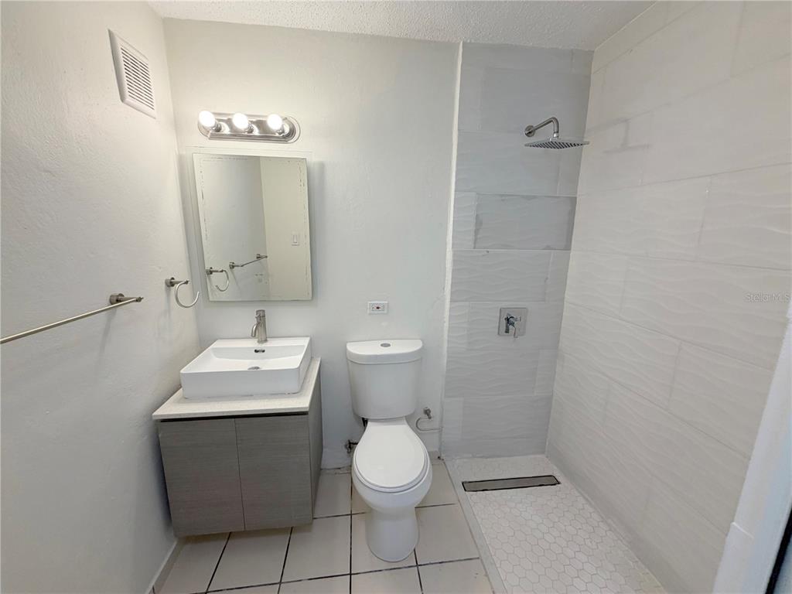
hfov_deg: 102.1
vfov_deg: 85.7
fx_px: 320
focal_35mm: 14
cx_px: 396
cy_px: 297
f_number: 2.2
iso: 100
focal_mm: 2.22
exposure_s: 1/120
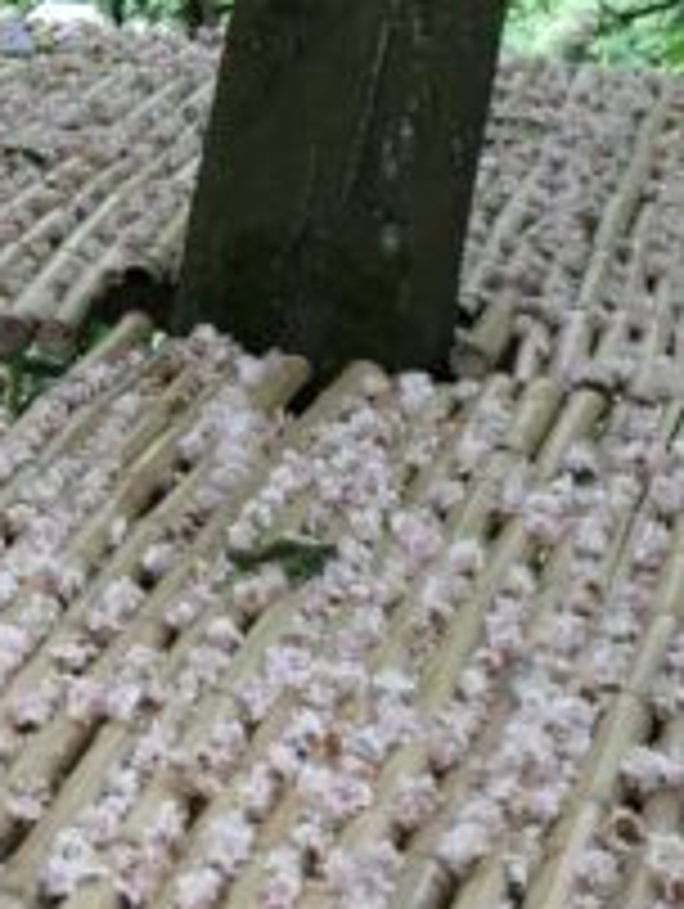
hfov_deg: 9.5
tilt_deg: -3.9
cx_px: -630
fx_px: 3865
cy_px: -360
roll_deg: -0.8
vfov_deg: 12.9
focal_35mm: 147
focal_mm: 4.15
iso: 25
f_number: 2.2
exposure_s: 1/33
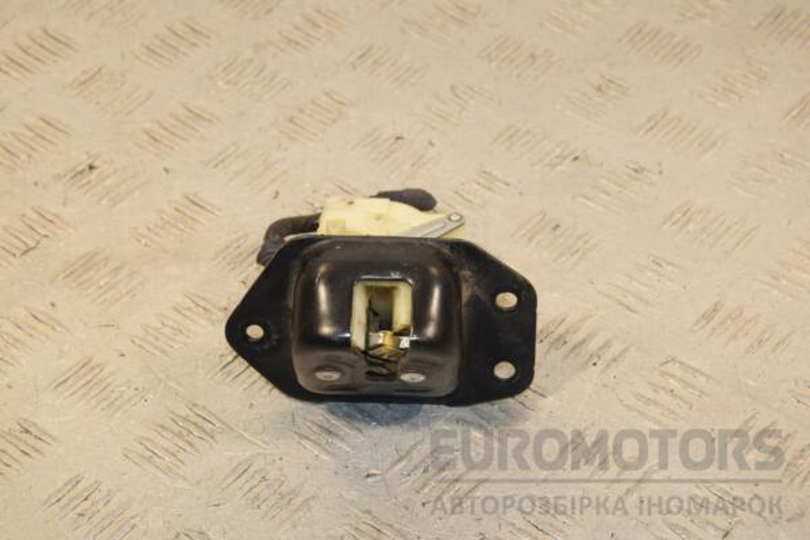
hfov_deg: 21.9
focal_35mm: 93
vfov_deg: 14.7
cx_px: 405
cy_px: 270
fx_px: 2092
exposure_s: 1/200
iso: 800
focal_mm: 62
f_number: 8
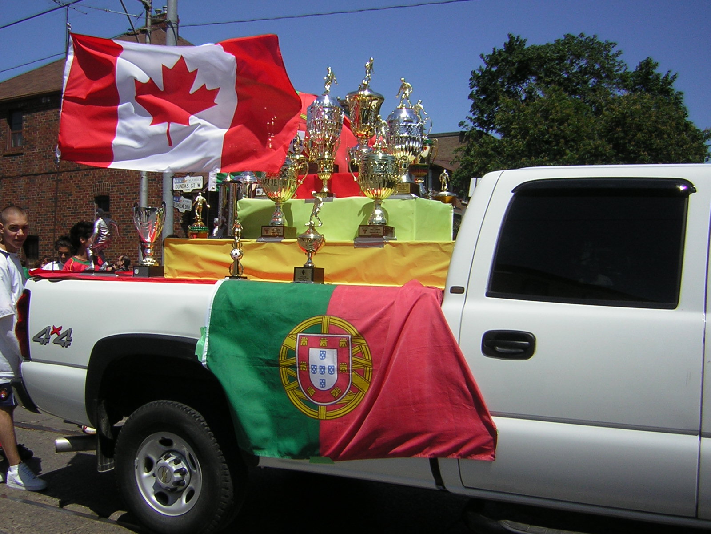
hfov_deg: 51.4
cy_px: 267
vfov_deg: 39.7
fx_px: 739
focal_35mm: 36
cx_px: 356
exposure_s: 1/603
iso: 50
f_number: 5.2
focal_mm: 4.7
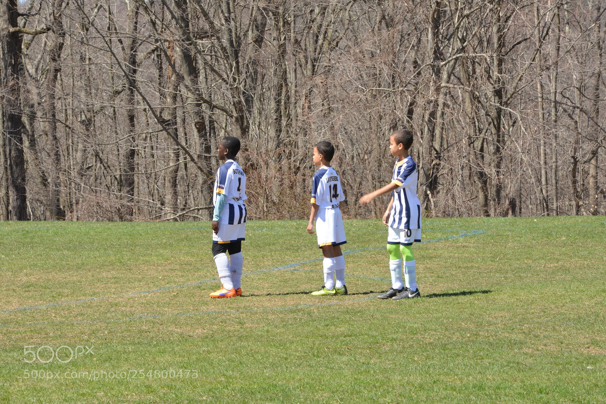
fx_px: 3367
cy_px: 202
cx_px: 303
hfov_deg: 10.3
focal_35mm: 200
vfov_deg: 6.9
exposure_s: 1/125
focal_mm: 200
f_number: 22
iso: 800
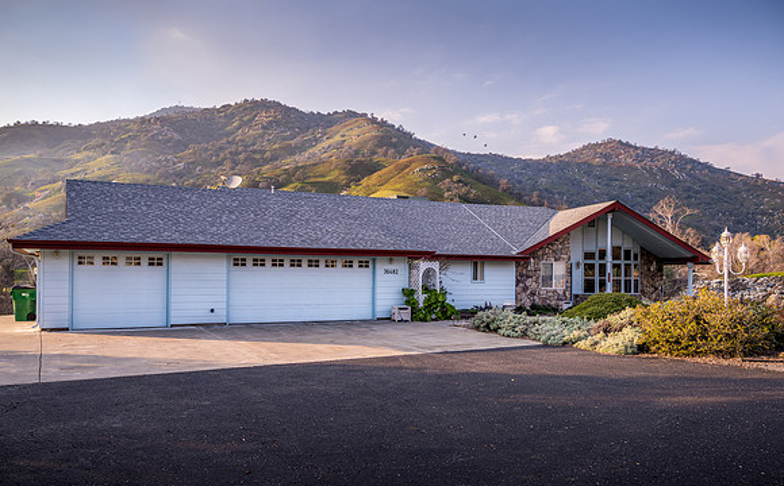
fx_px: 615
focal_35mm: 29
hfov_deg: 65.0
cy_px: 273
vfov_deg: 43.1
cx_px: 394
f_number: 8
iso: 100
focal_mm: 27
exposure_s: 1/30
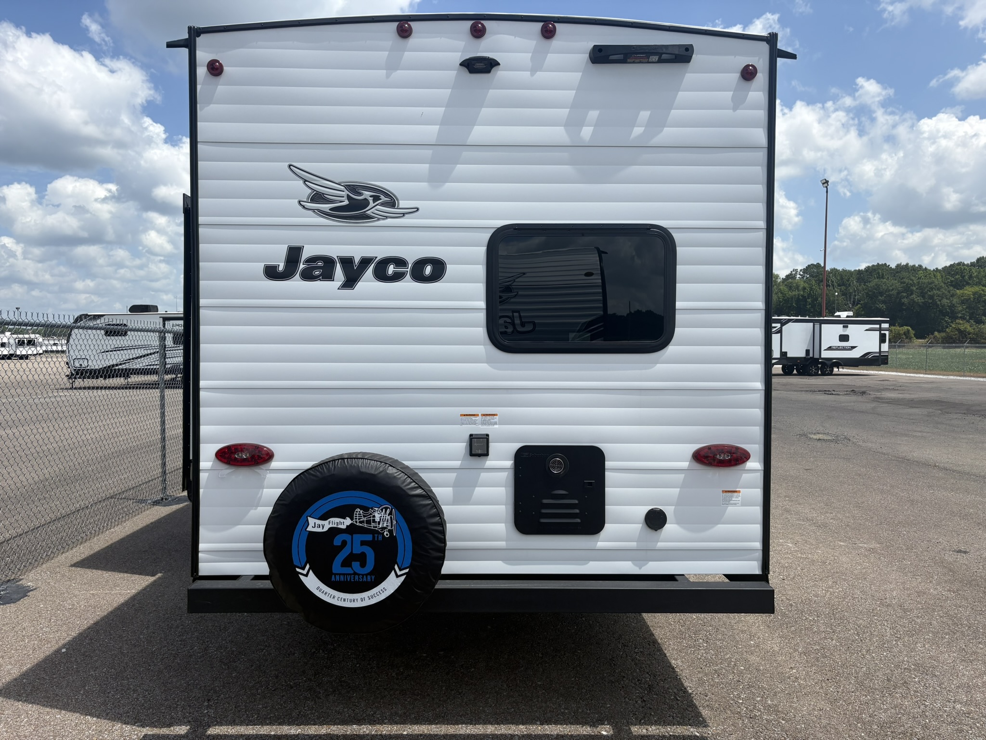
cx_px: 493
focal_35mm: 26
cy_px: 370
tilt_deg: -2.5
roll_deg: +1.0
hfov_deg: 67.3
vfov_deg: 53.1
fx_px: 741
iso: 50
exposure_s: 1/4608
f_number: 1.6
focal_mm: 5.96
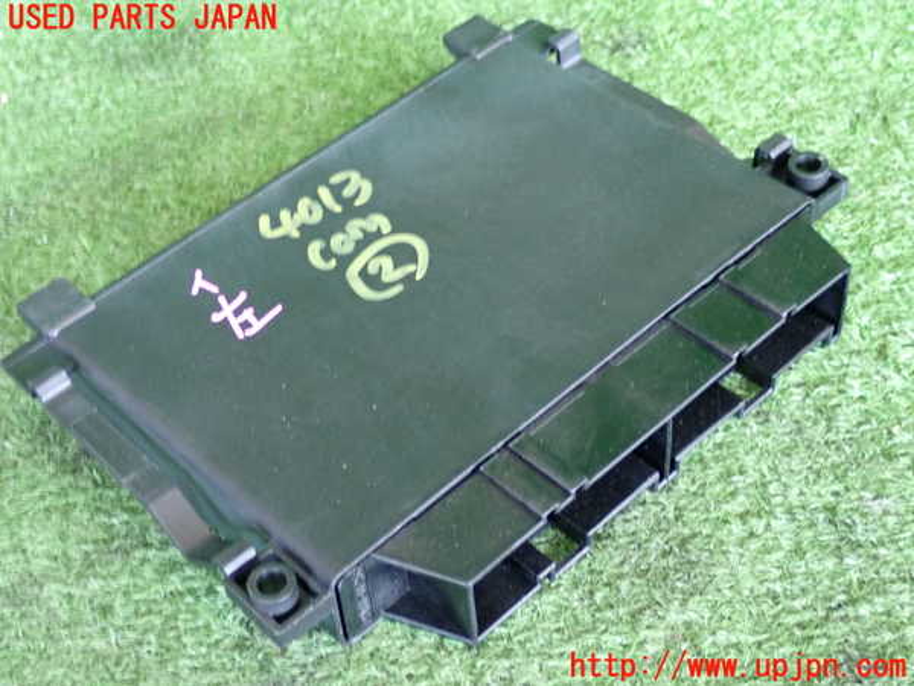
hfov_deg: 31.2
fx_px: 1637
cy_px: 343
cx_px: 457
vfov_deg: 23.7
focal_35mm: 62
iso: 800
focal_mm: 11.09
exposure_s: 1/20
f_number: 3.6
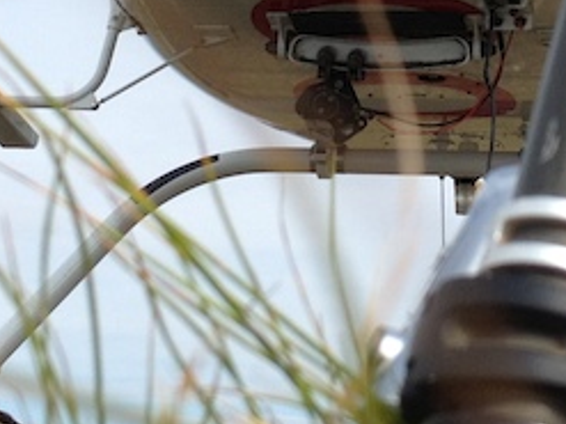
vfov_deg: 10.0
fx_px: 2370
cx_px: 380
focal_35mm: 145
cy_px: -158
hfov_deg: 13.6
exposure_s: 1/1255
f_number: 2.4
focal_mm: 4.28
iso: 50
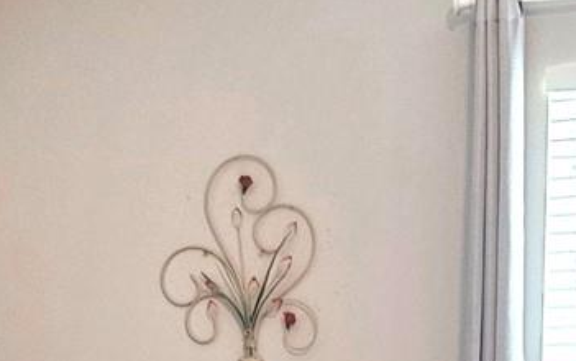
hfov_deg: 18.7
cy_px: 688
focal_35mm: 111
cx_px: 202
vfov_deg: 10.9
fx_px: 1744
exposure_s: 1/66
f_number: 1.7
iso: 250
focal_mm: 6.3
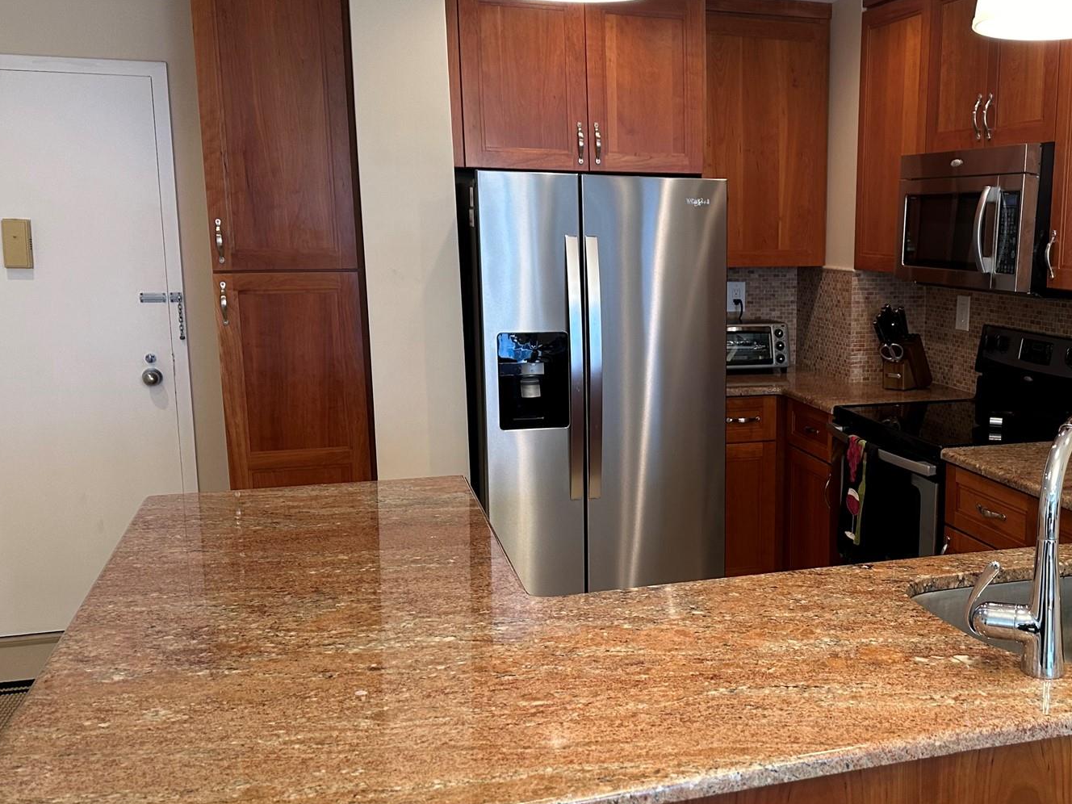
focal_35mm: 37
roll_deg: -0.5
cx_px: 762
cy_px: 411
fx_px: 1146
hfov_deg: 48.8
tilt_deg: -10.0
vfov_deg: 38.7
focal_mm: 6.86
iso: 160
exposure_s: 1/60
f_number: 1.78
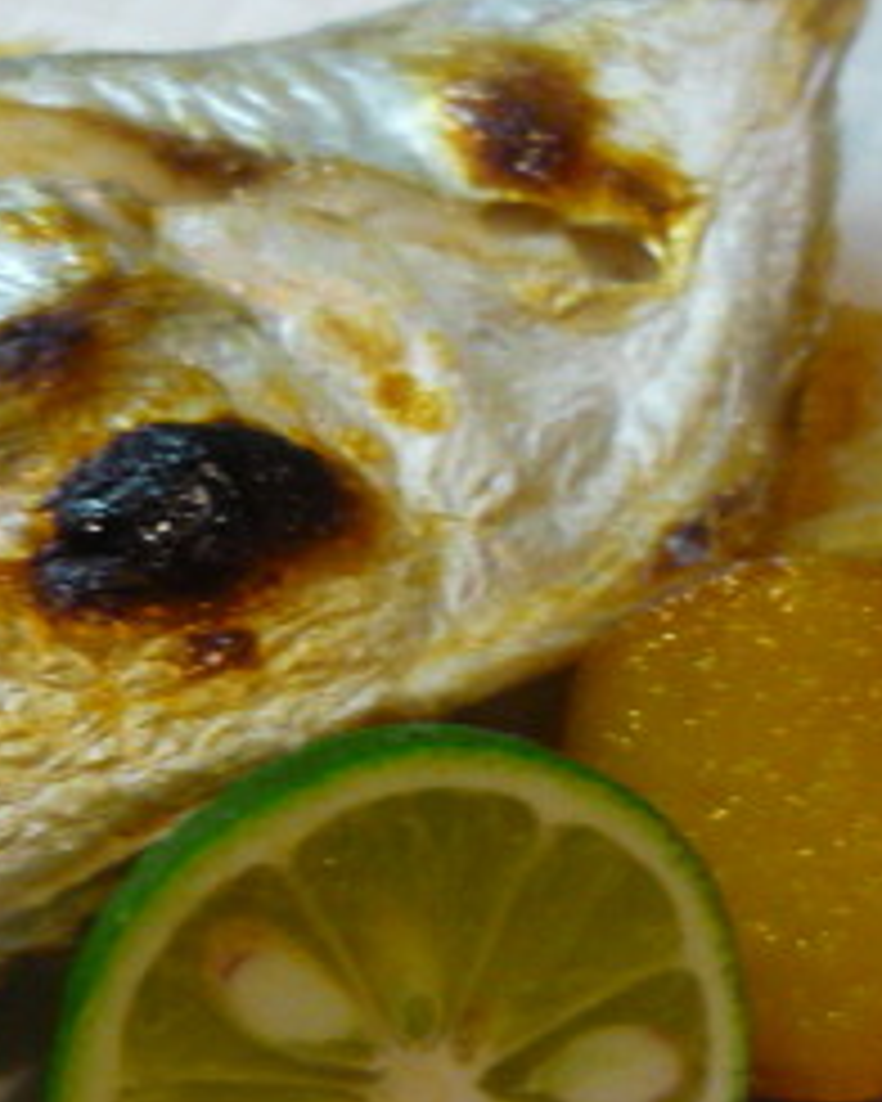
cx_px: 288
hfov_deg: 18.2
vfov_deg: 22.7
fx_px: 2741
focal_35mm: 84
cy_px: 531
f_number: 2.8
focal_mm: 5.5
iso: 400
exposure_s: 1/30
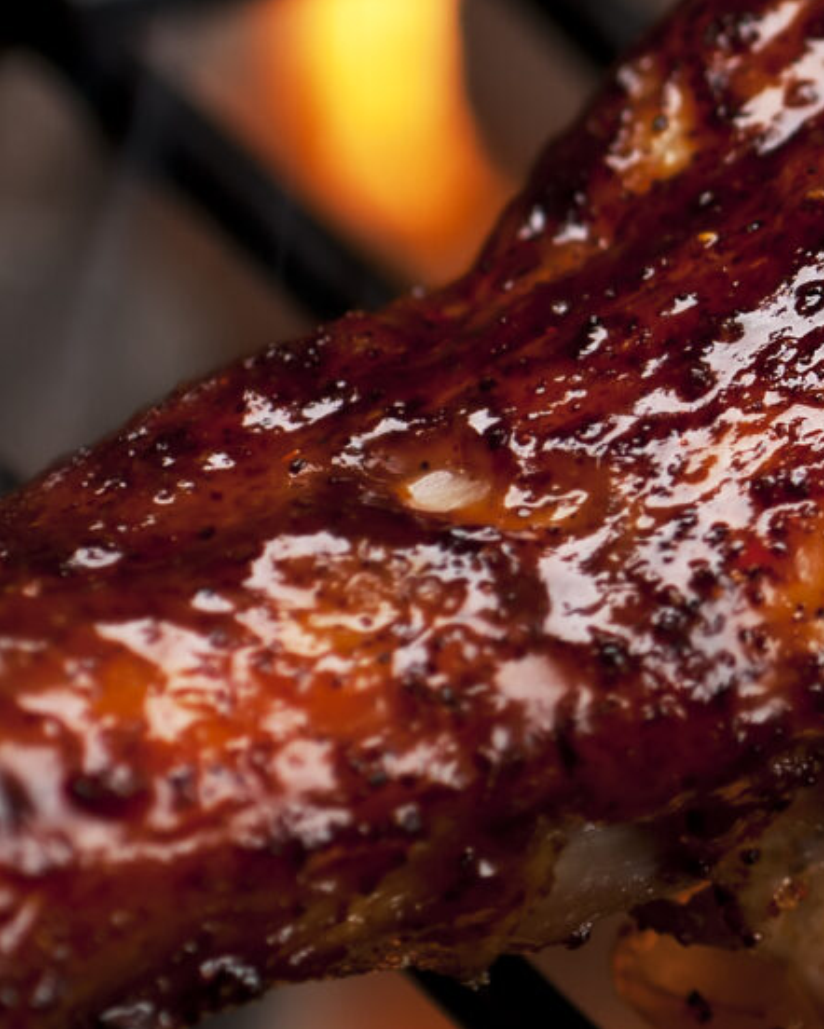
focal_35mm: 391
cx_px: 1639
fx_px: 11913
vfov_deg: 4.9
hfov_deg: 3.9
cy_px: 225
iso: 100
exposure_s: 1/200
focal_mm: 60
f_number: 5
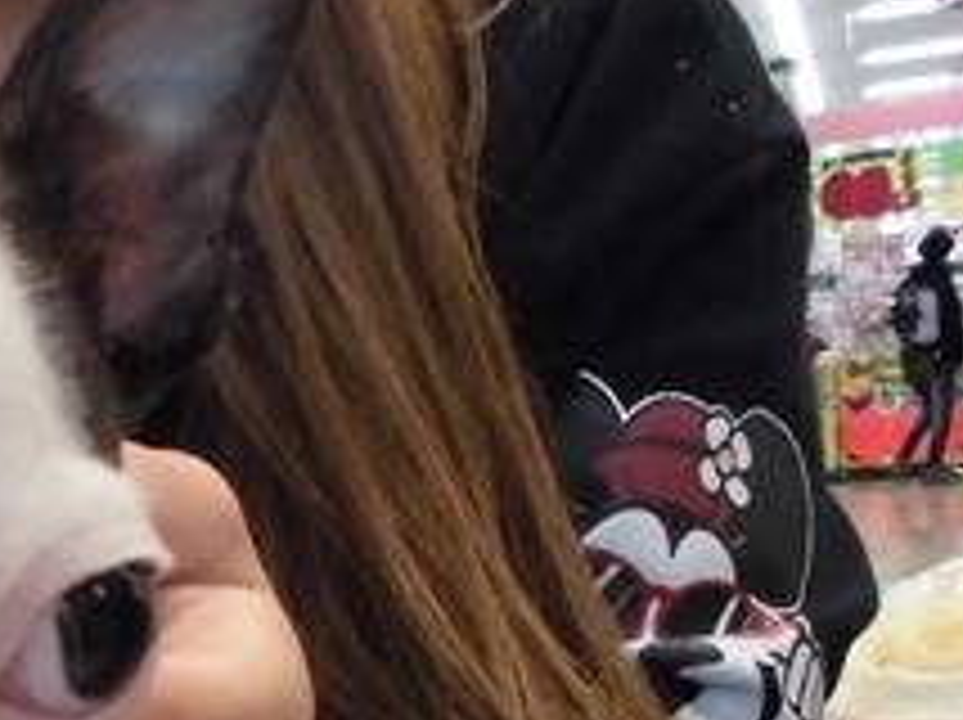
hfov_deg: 24.1
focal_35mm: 73
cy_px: 882
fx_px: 2029
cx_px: -207
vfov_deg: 18.9
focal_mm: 4.6
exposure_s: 1/60
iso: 400
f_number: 3.5
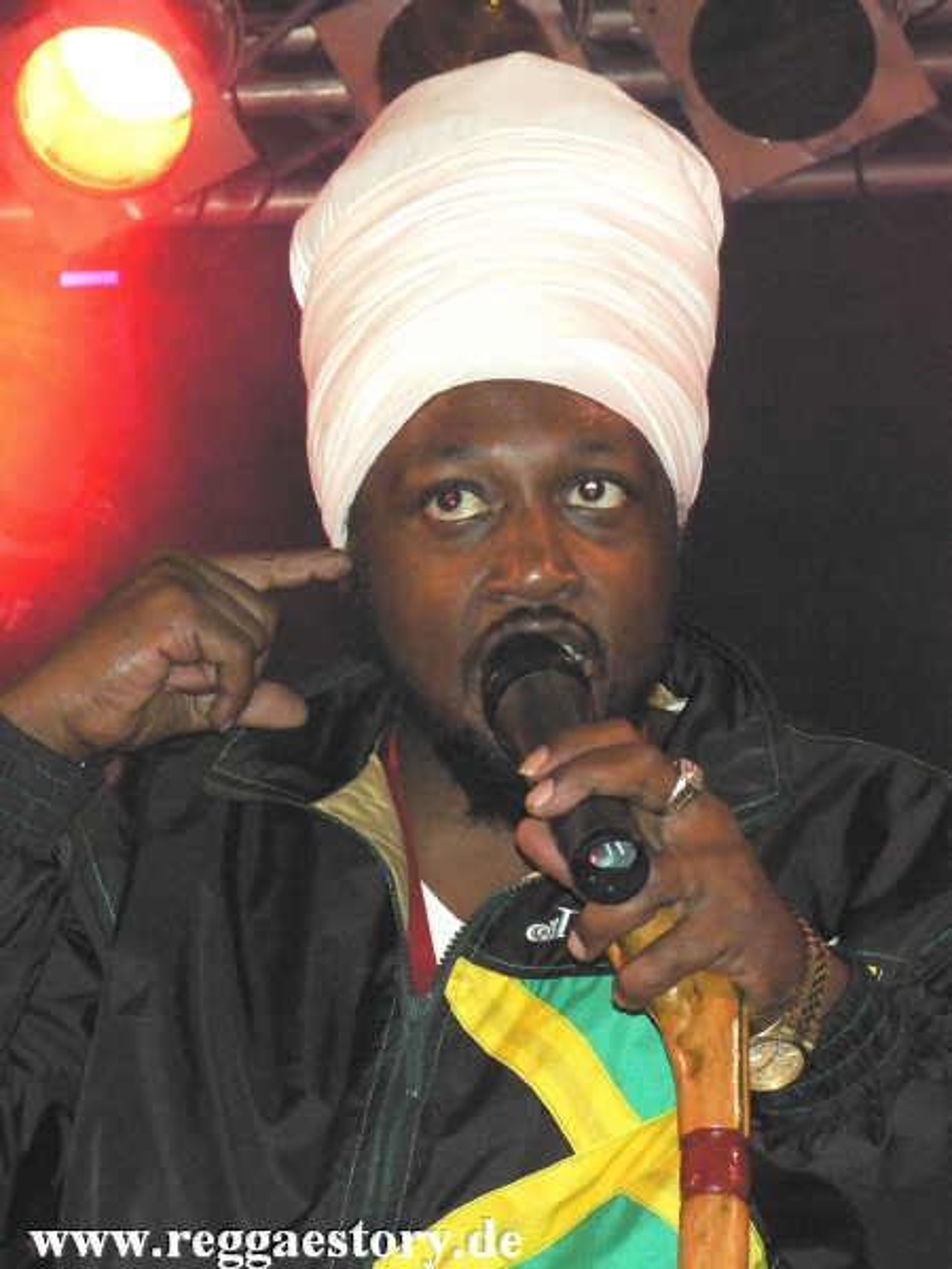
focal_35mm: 123
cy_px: 634
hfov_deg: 12.0
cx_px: 476
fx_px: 4510
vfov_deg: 16.0
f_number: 3.2
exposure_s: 1/60
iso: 400
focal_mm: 21.2
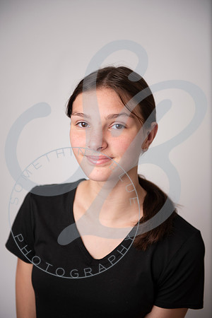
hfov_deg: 19.5
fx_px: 618
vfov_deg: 28.8
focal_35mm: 70
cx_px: 106
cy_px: 159
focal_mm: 70
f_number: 2.8
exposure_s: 1/250
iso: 100
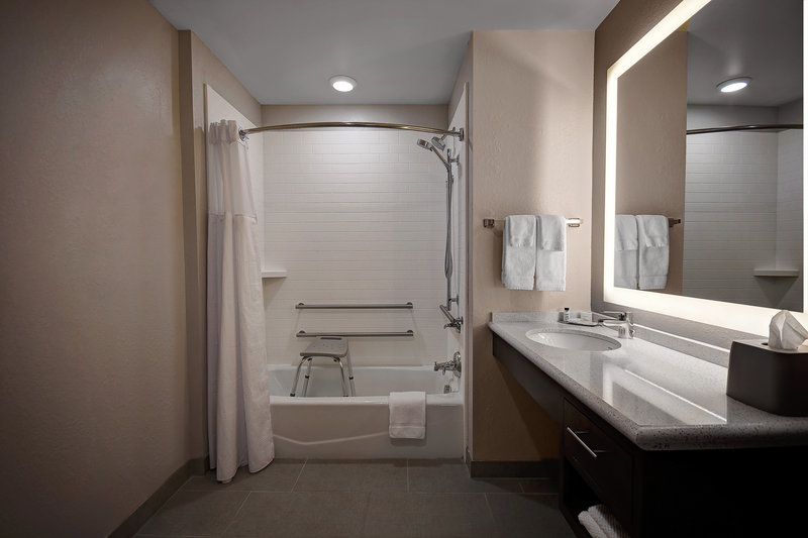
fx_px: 337
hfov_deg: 100.4
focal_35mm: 15
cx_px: 404
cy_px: 269
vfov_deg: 77.3
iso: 250
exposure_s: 1/60
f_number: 7.1
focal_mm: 10
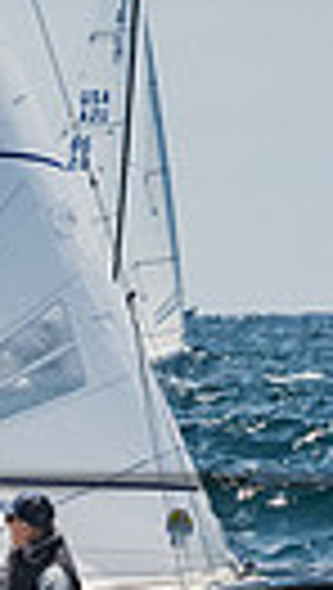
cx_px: -851
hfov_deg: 1.3
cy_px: 586
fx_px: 14614
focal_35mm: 934
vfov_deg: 2.3
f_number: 14
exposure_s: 1/1000
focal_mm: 130
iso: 640
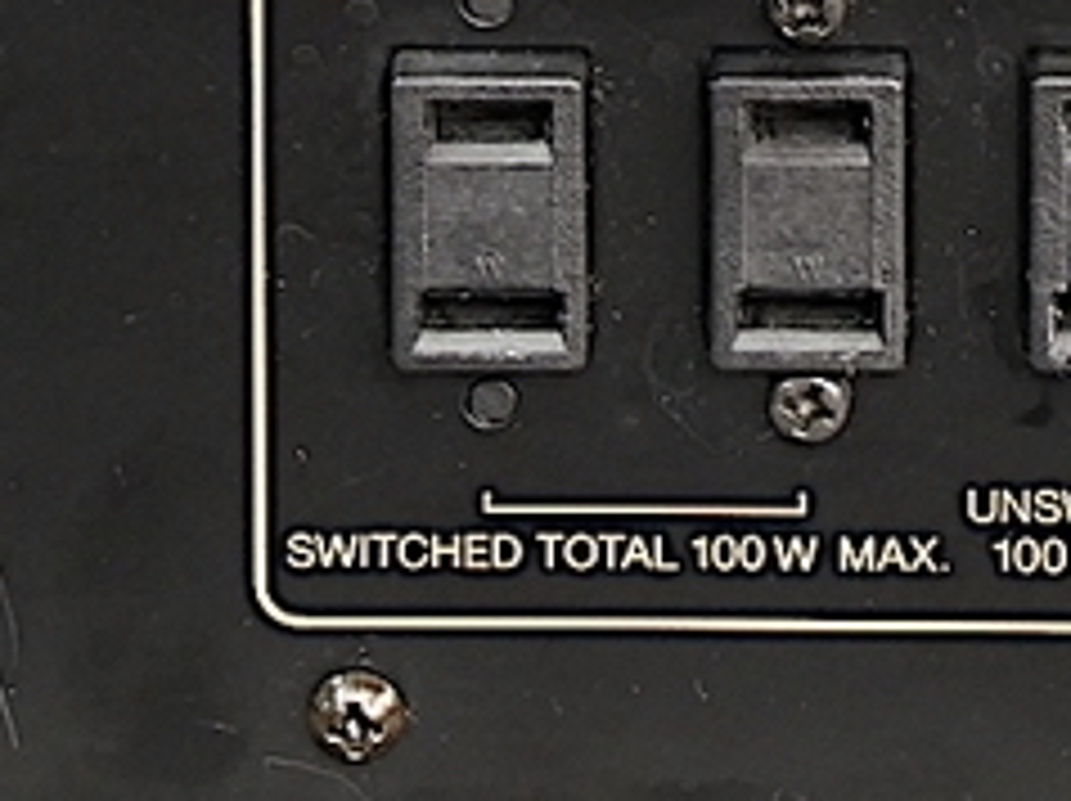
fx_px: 18854
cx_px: 594
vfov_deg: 2.4
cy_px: -256
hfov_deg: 3.3
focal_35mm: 610
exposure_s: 1/1.6
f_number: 5.4
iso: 100
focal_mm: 27.1
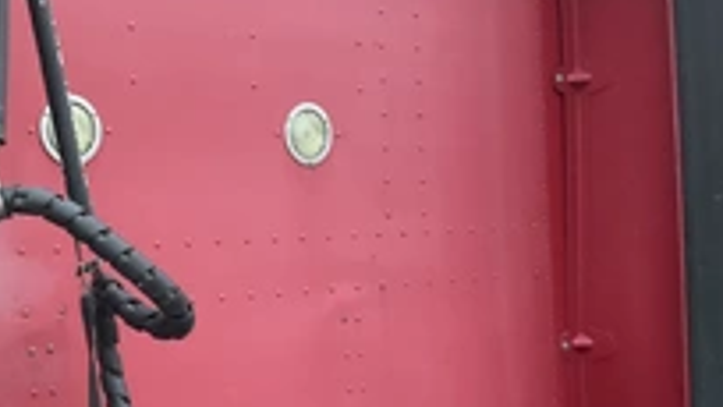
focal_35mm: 62
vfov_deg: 19.4
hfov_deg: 32.6
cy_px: 258
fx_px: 1189
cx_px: 110
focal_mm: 3
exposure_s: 1/30
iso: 500
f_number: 1.8
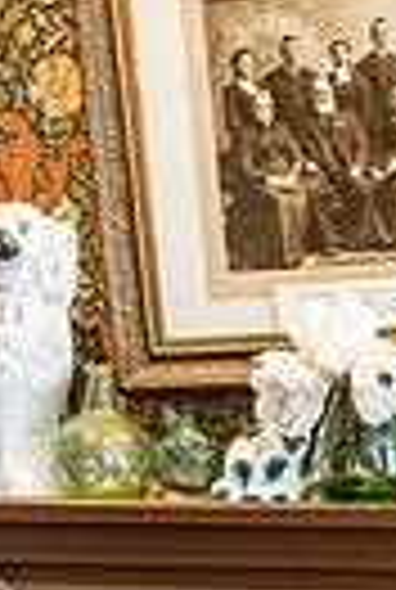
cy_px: 745
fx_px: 1740
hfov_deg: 12.7
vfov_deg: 18.1
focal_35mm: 106
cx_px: 472
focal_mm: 24
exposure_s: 1/160
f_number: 2.8
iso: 400
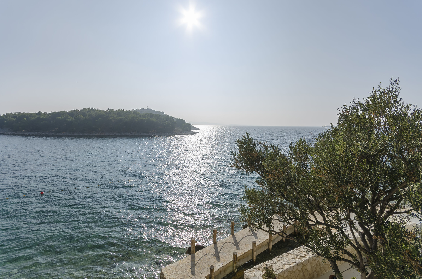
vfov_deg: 77.1
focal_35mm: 15
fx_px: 175
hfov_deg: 100.5
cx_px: 211
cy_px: 140
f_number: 9
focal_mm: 10
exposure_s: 1/640
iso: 100
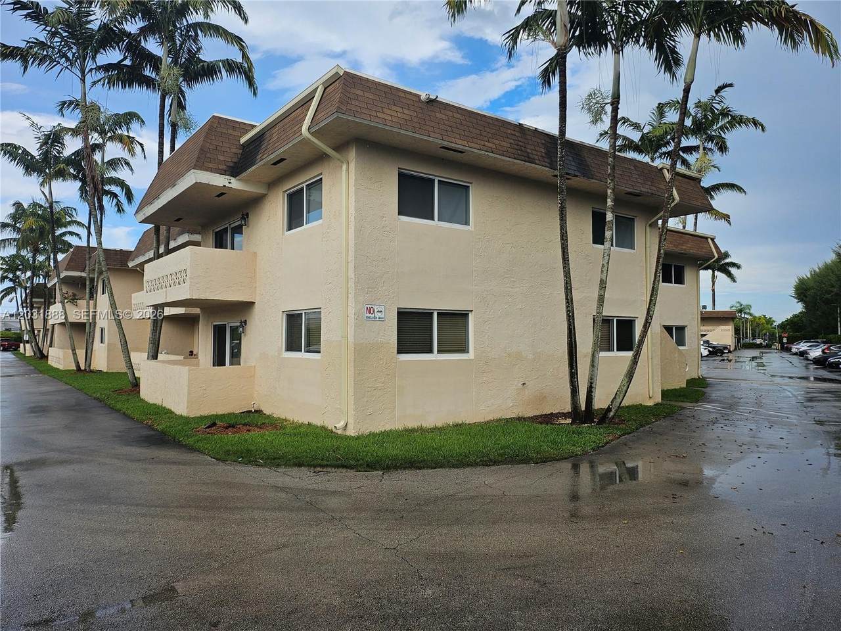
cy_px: 316
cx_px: 420
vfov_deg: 56.8
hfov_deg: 71.6
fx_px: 583
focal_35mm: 24
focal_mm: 5
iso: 50
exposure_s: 1/1567
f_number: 1.8
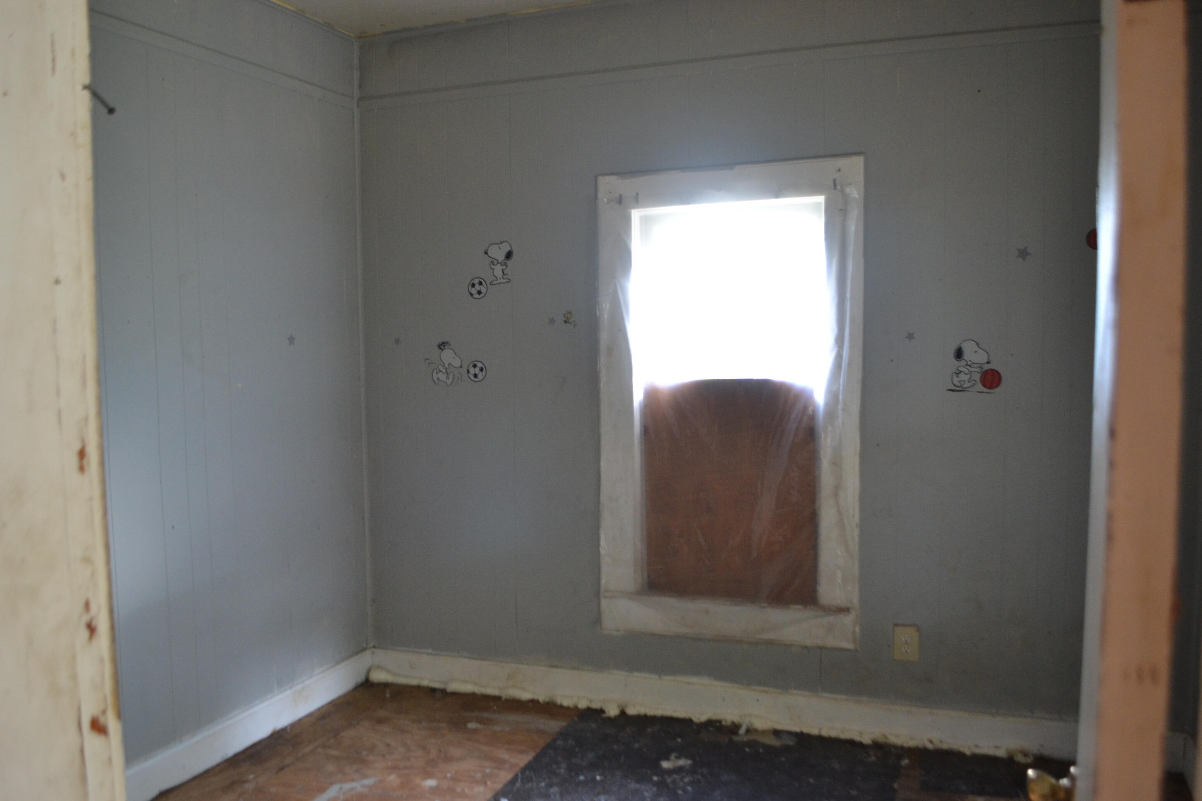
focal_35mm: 28
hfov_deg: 65.5
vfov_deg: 46.4
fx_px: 935
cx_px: 596
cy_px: 396
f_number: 3.5
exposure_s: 1/15
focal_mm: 18
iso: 1000
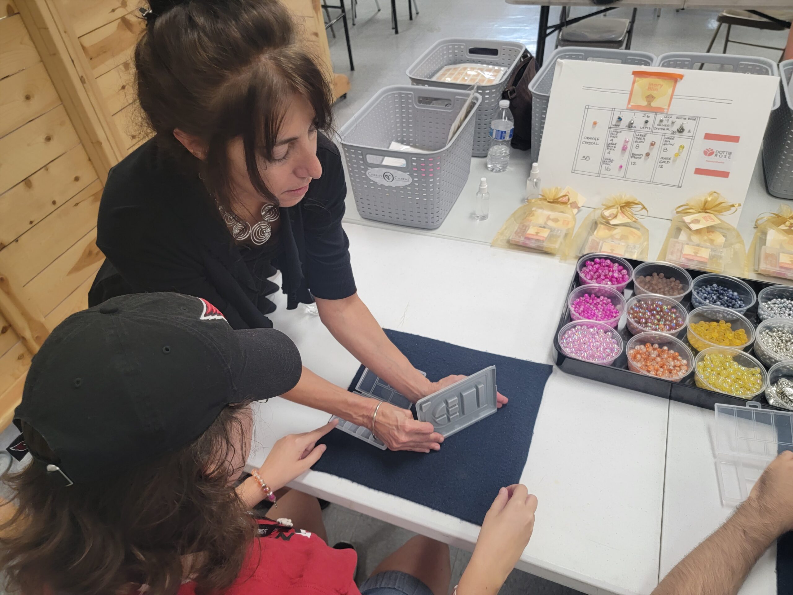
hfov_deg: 71.6
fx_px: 550
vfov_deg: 56.8
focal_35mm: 24
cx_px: 396
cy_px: 298
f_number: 1.8
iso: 200
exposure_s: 1/60
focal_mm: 6.7
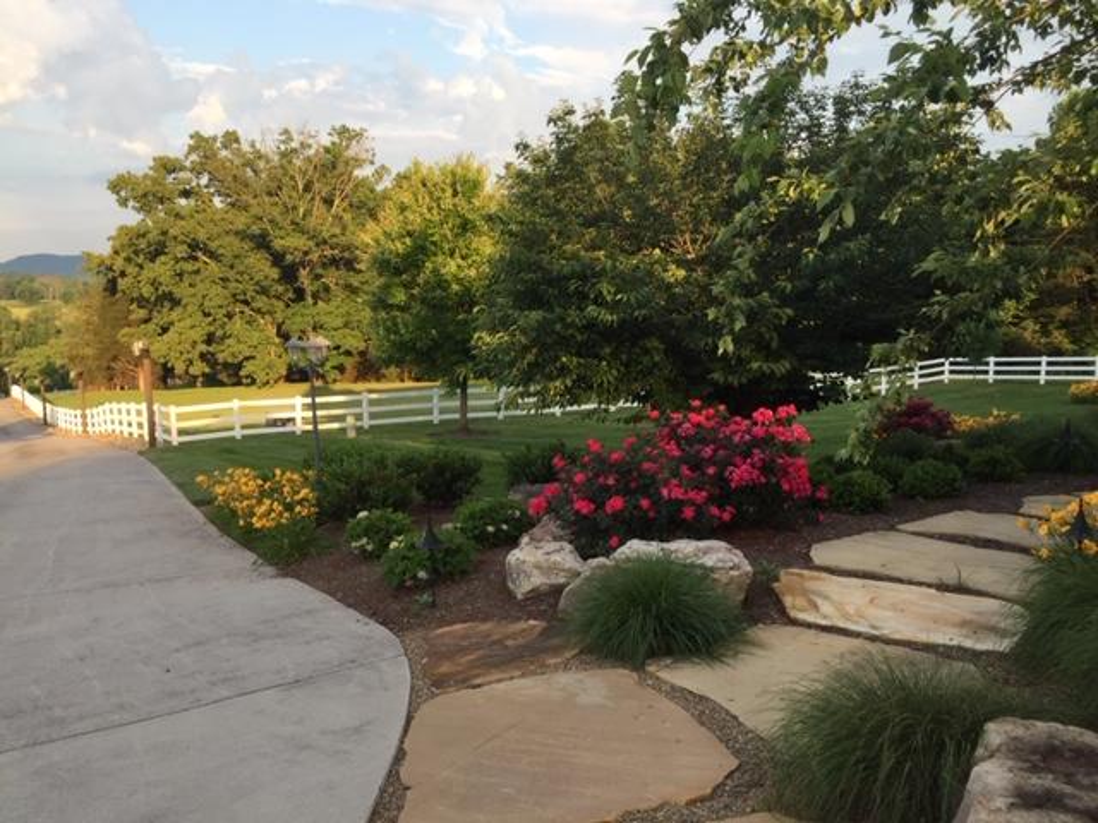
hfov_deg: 61.7
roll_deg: +0.1
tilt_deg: -8.9
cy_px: 412
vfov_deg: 48.2
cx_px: 549
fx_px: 920
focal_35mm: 29
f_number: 2.2
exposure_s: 1/363
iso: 32
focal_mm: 4.15
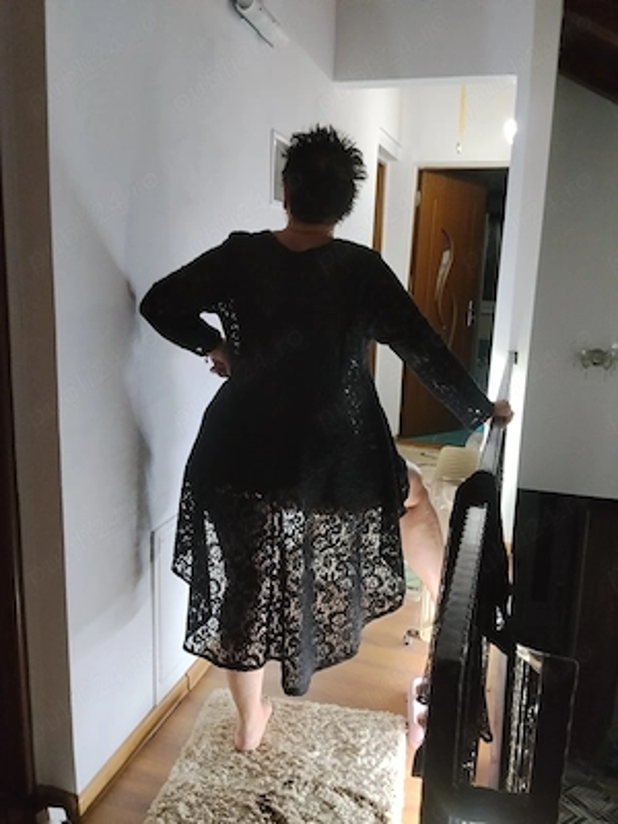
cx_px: 309
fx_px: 690
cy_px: 412
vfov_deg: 61.7
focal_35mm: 29
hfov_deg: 48.2
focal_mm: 4.22
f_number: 1.8
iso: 320
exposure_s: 1/33
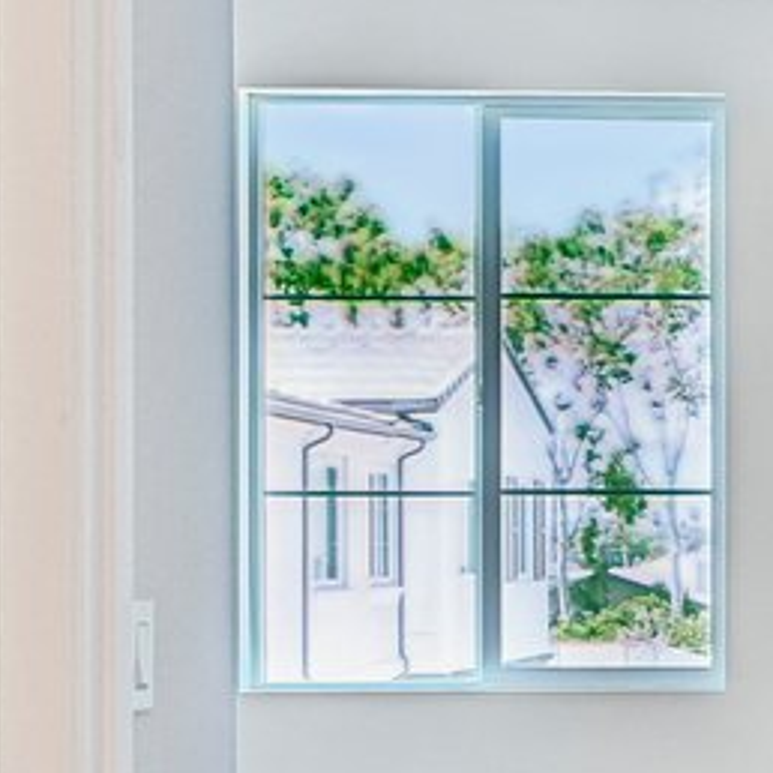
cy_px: 547
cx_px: 1324
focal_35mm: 101
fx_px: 2552
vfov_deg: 17.2
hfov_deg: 15.2
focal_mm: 15
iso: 320
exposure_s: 1/30
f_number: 7.1
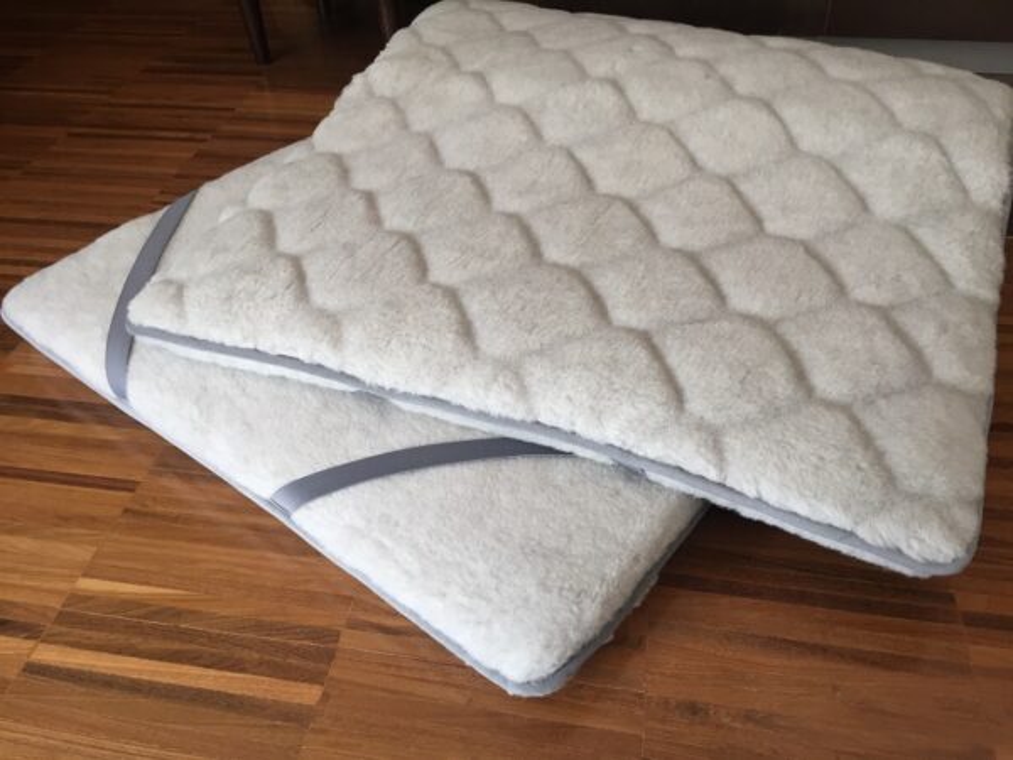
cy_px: 380
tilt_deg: -40.8
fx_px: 849
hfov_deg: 61.7
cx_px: 506
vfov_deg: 48.2
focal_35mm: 29
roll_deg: +2.4
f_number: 2.2
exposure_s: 1/33
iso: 32
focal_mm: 4.15
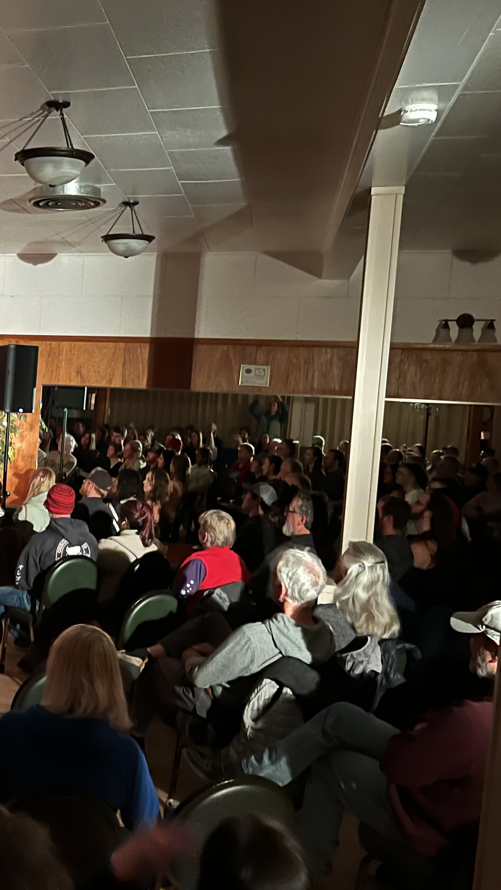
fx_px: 968
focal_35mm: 41
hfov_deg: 26.1
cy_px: 456
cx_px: -89
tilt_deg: -5.3
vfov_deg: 49.4
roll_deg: -2.3
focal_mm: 5.7
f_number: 1.5
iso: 2500
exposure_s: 1/15
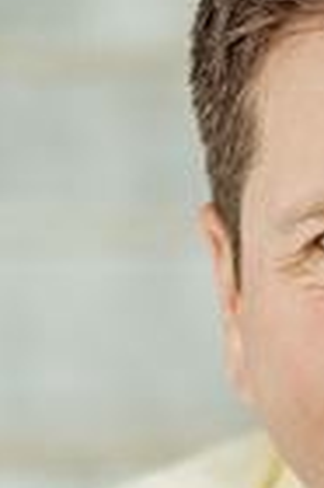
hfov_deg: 7.5
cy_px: 627
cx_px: 460
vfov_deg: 11.2
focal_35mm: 179
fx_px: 2422
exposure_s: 1/400
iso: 160
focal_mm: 50
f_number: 2
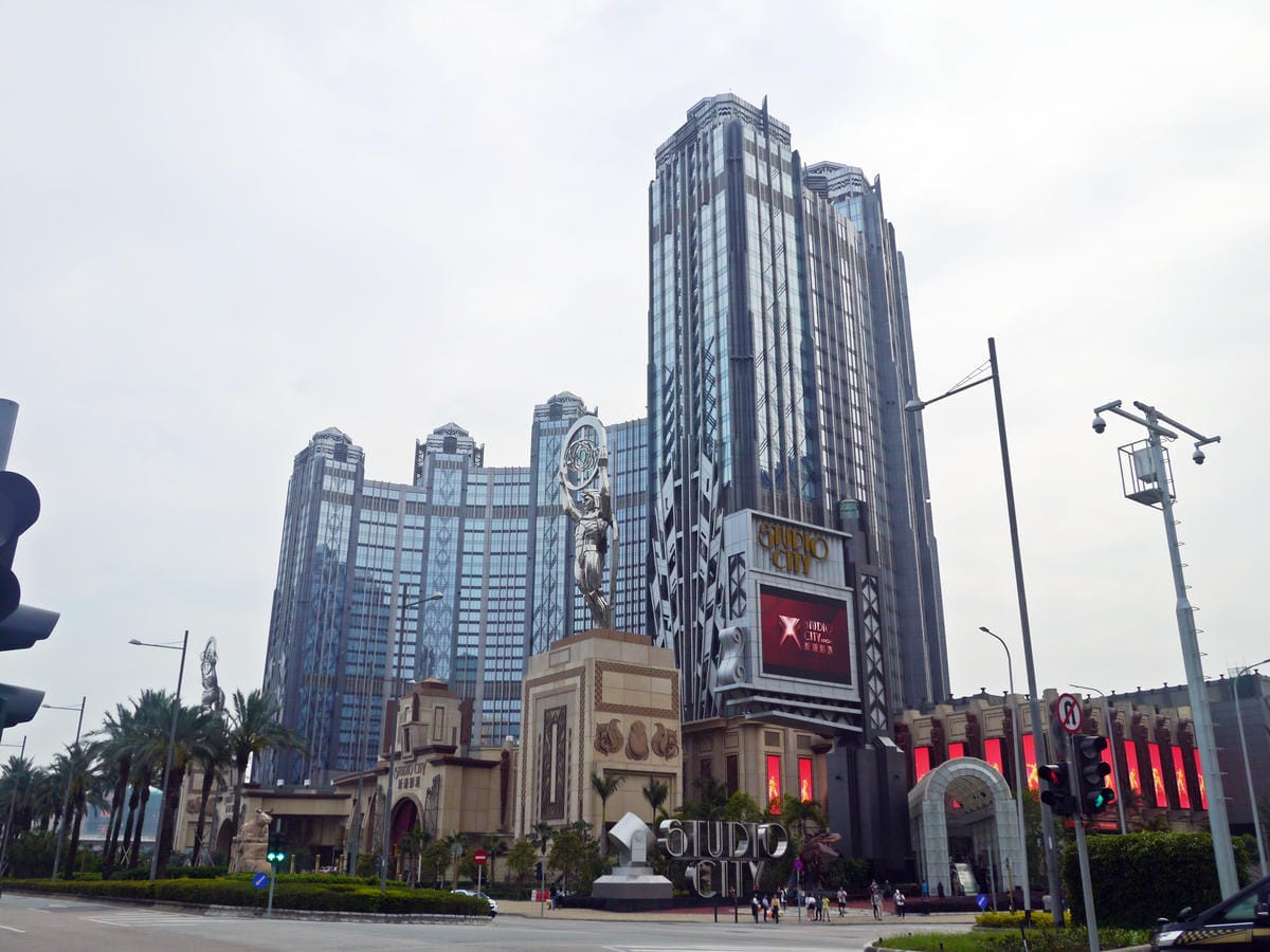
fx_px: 1101
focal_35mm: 30
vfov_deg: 46.8
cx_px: 635
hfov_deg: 60.0
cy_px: 476
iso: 160
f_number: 8
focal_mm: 15
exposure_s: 1/500
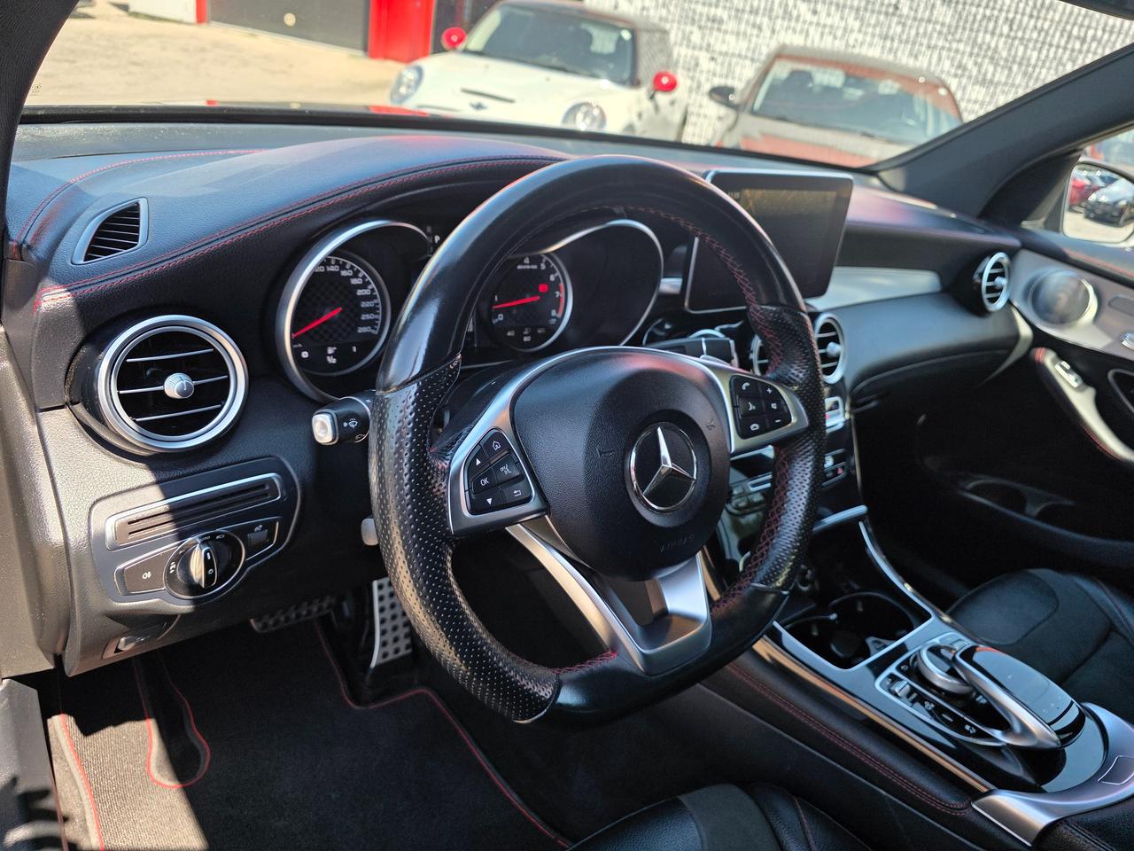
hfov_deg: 73.9
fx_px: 753
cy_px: 426
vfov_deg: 58.9
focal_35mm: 23
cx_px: 567
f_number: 1.7
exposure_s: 1/359
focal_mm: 6.3
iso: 50
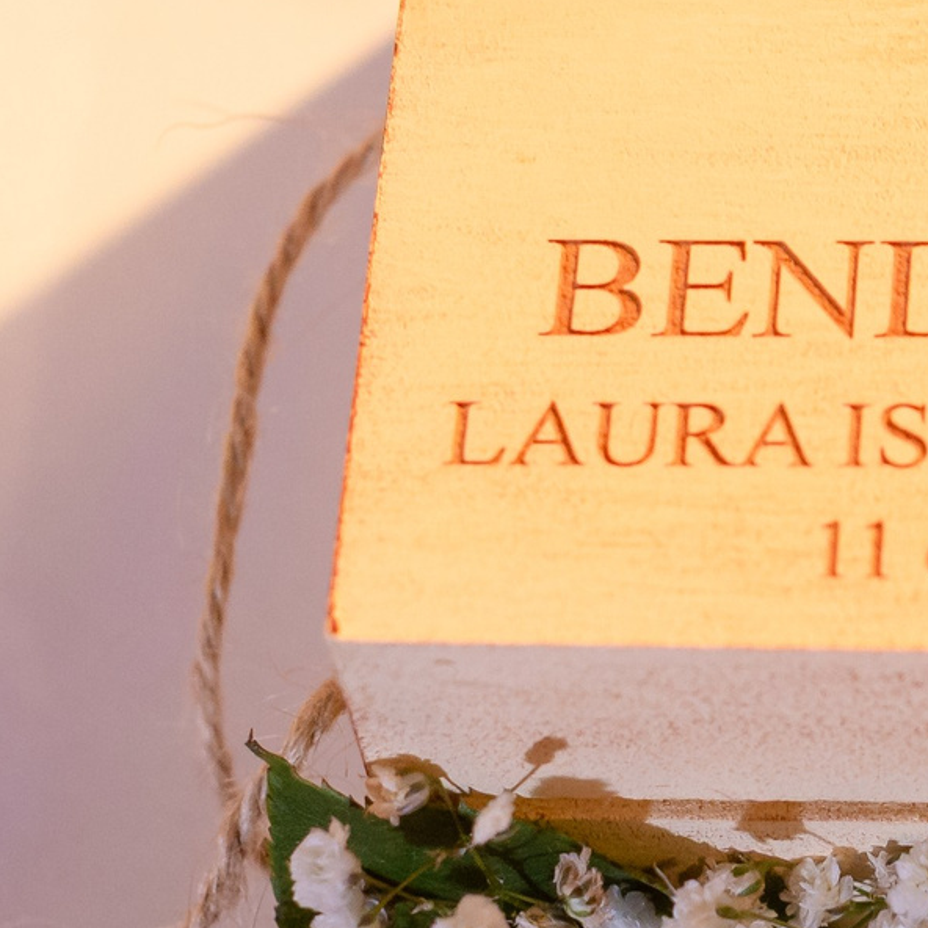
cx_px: 1251
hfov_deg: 9.3
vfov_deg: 9.5
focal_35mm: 184
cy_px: 201
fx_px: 5581
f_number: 4
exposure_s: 1/125
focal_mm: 50
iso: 2500
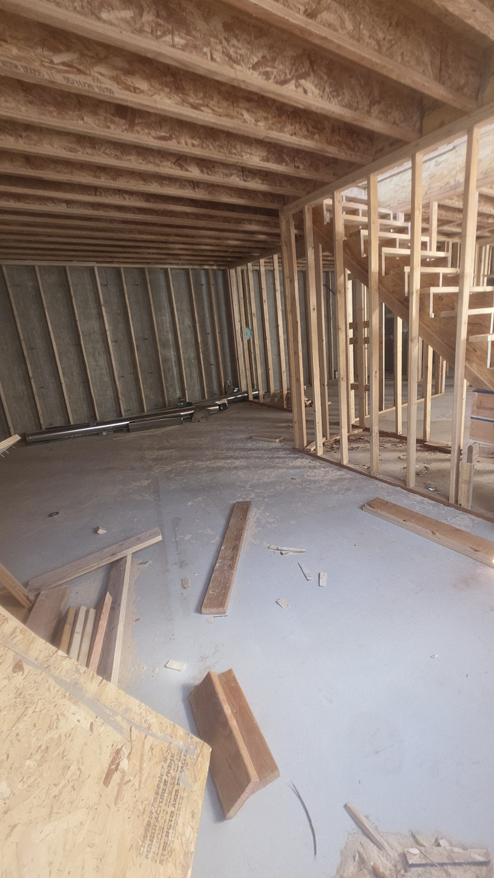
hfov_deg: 70.3
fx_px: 349
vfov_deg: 103.0
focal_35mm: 15
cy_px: 426
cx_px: 274
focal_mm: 2.2
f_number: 1.9
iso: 80
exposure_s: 1/60
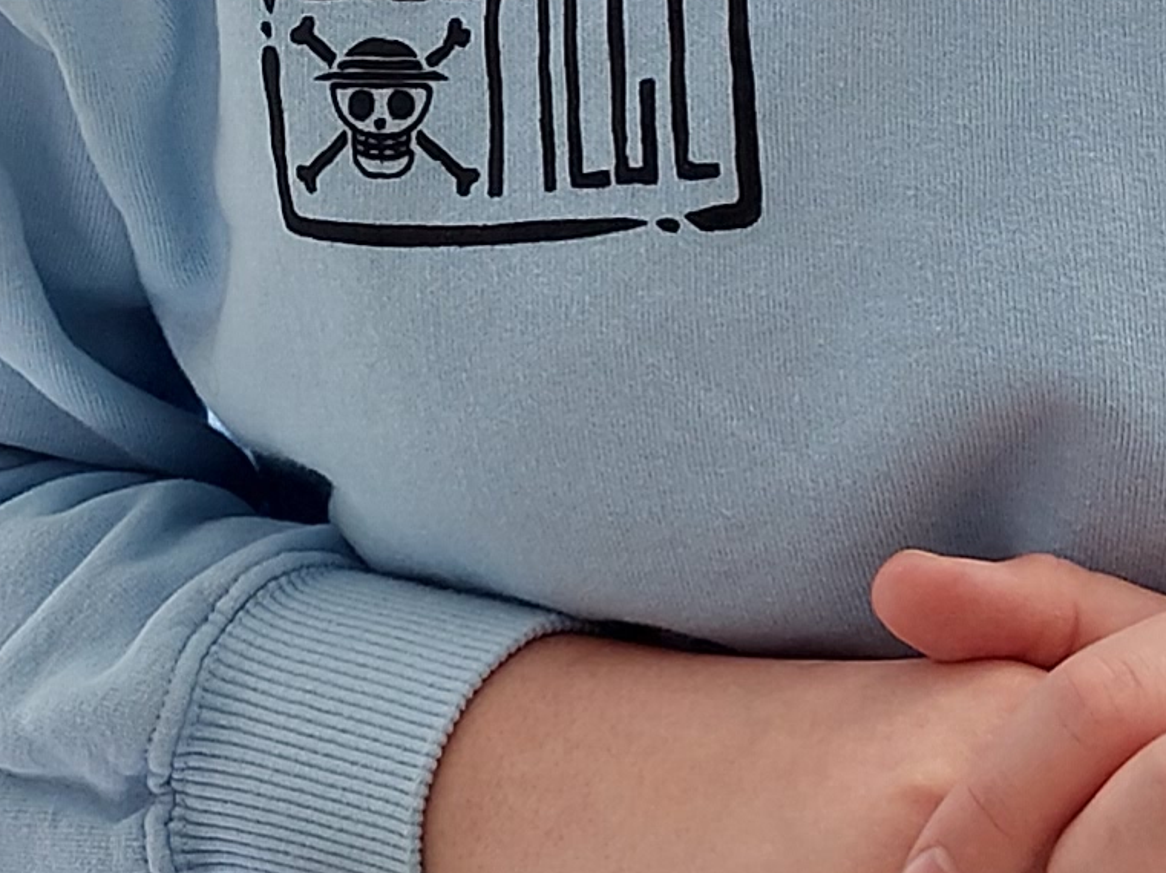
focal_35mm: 152
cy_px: -14
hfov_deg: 12.9
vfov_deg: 9.7
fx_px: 5118
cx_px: 208
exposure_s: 1/50
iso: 64
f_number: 1.8
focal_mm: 5.23
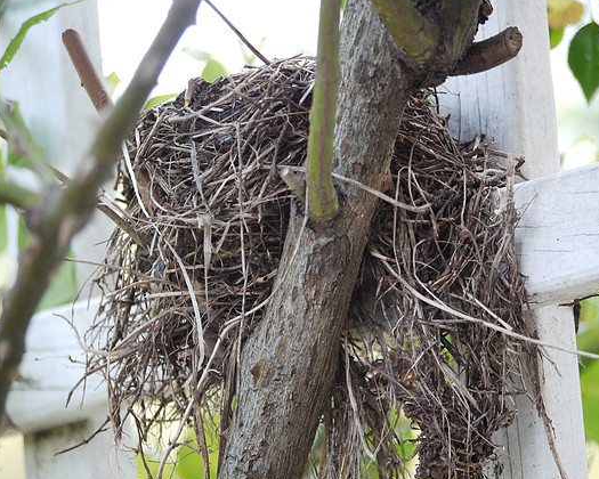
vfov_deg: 6.6
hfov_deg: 8.3
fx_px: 4131
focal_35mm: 233
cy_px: 238
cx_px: 326
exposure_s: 1/250
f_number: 4.1
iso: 800
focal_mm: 108
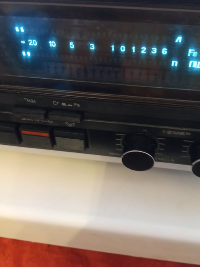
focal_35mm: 33
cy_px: 124
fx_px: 254
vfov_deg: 55.3
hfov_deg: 42.8
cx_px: 119
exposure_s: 1/20
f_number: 2.2
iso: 1305
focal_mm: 3.79
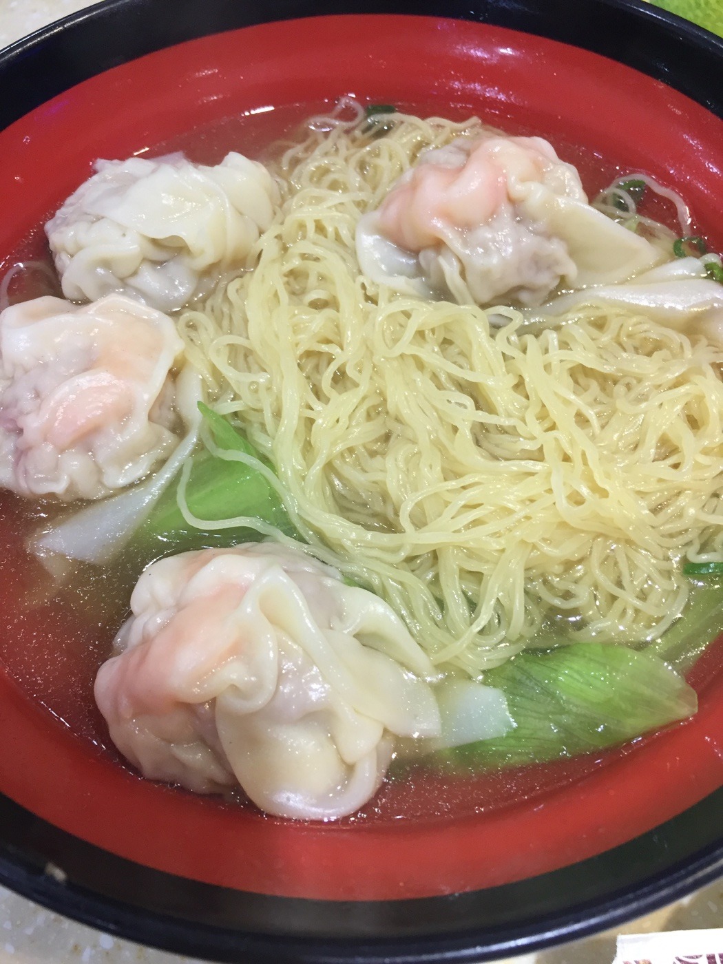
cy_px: 482
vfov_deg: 61.7
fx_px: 808
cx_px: 362
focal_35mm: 29
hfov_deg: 48.2
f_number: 2.2
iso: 125
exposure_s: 1/33
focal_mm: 4.15
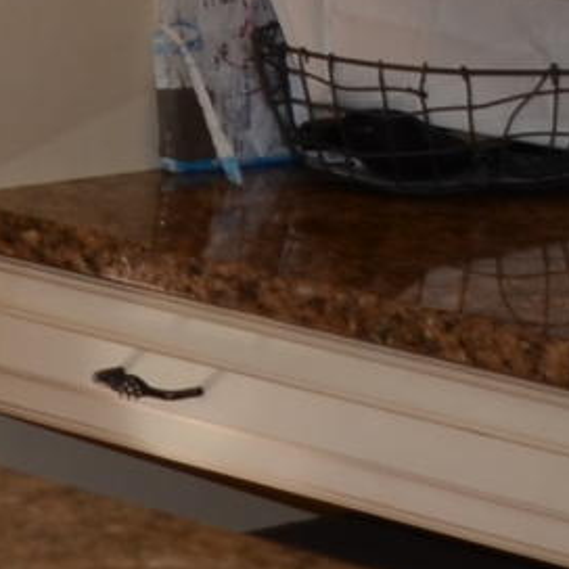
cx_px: -1370
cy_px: -610
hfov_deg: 6.2
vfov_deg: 6.7
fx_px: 4705
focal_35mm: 253
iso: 100
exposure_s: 1/80
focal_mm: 18
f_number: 4
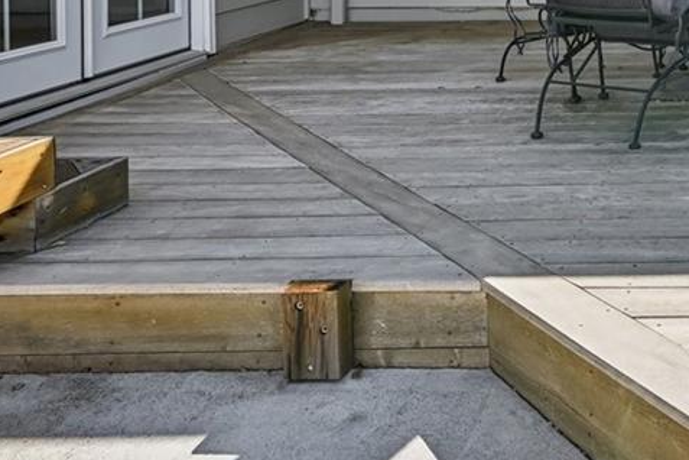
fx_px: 899
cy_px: -135
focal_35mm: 47
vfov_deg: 24.9
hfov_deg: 35.7
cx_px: 758
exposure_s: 1/40
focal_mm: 14
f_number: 10
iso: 64
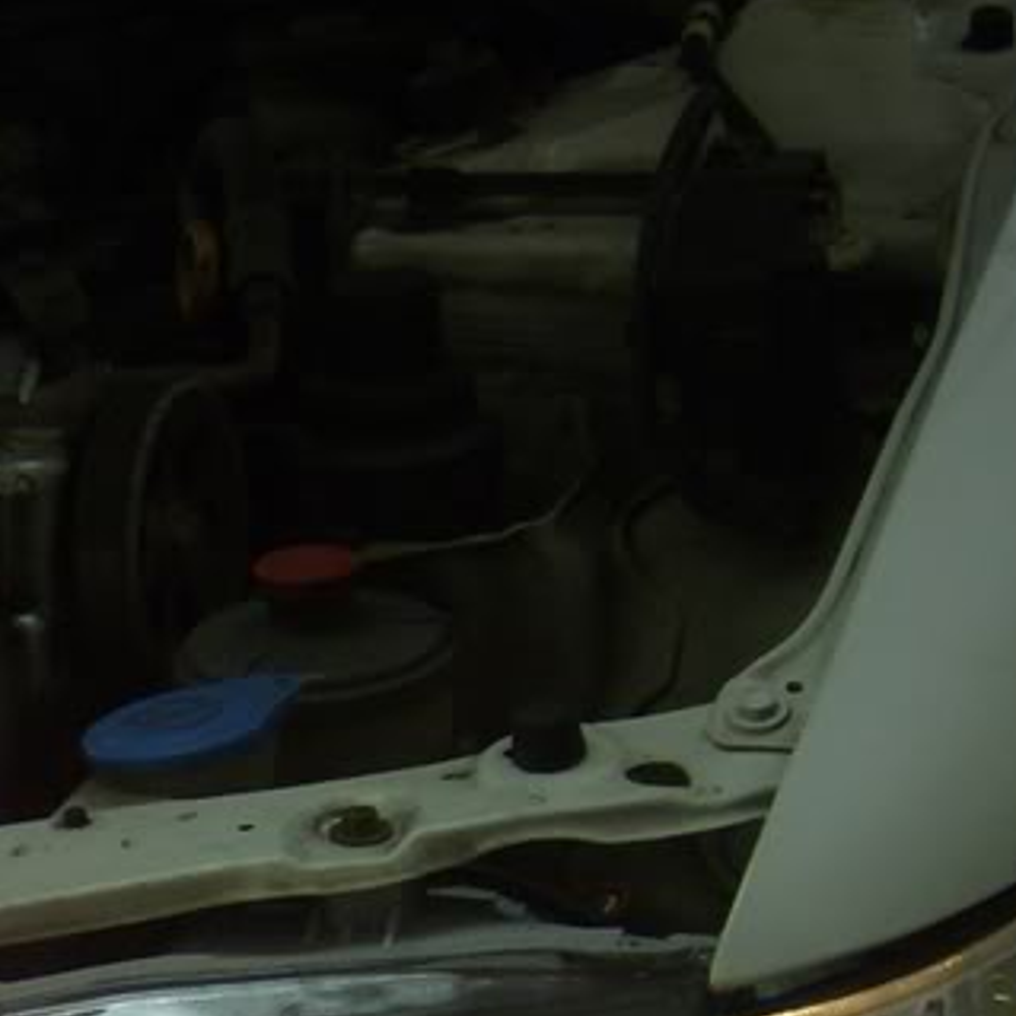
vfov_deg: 16.6
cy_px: 1078
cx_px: -108
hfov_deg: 16.5
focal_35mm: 102
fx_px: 3387
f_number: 2.8
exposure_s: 1/67.4
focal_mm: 6
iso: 100
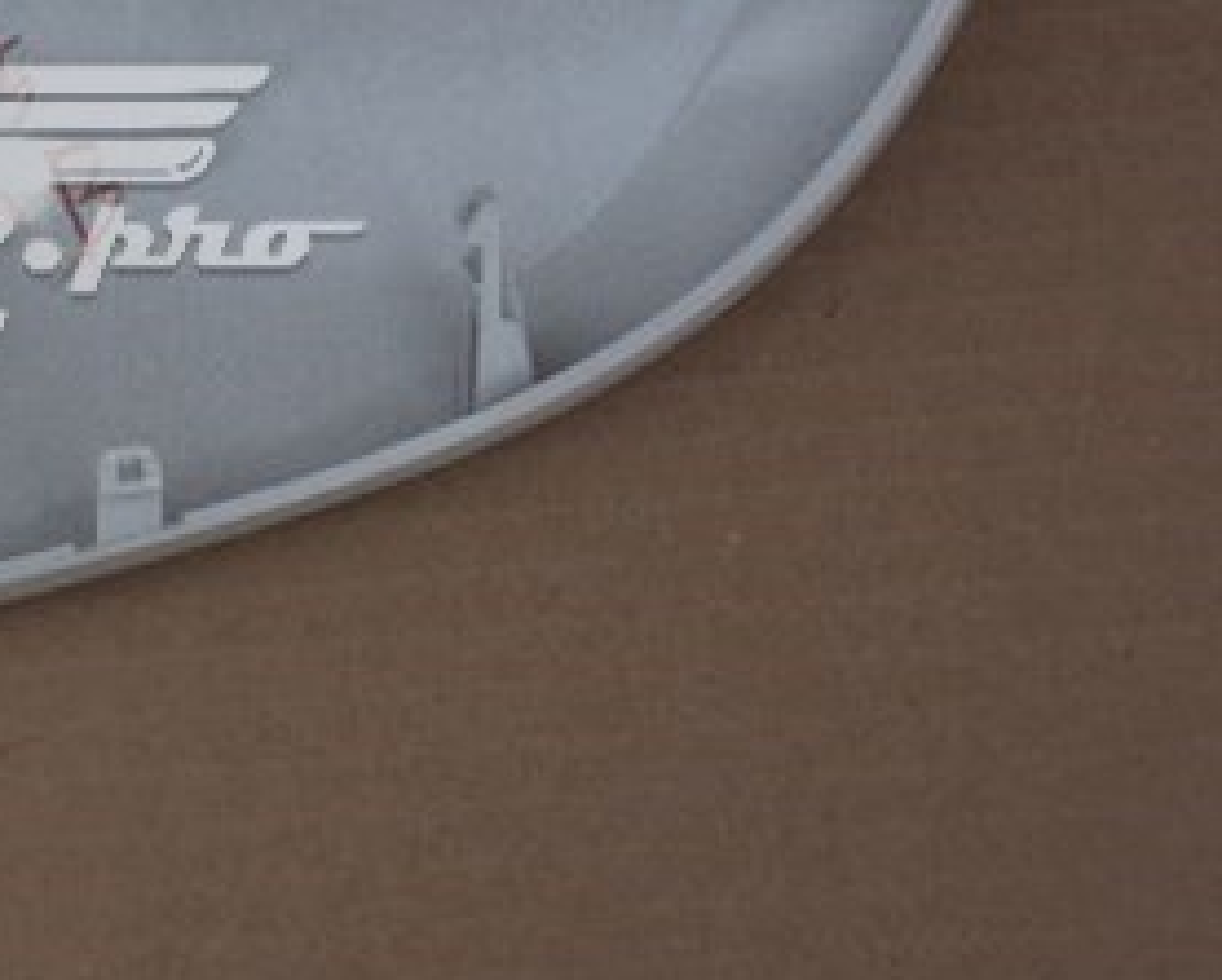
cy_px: 199
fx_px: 3293
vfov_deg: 16.8
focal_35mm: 91
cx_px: -168
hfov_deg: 20.0
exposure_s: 1/250
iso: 100
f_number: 8
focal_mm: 28
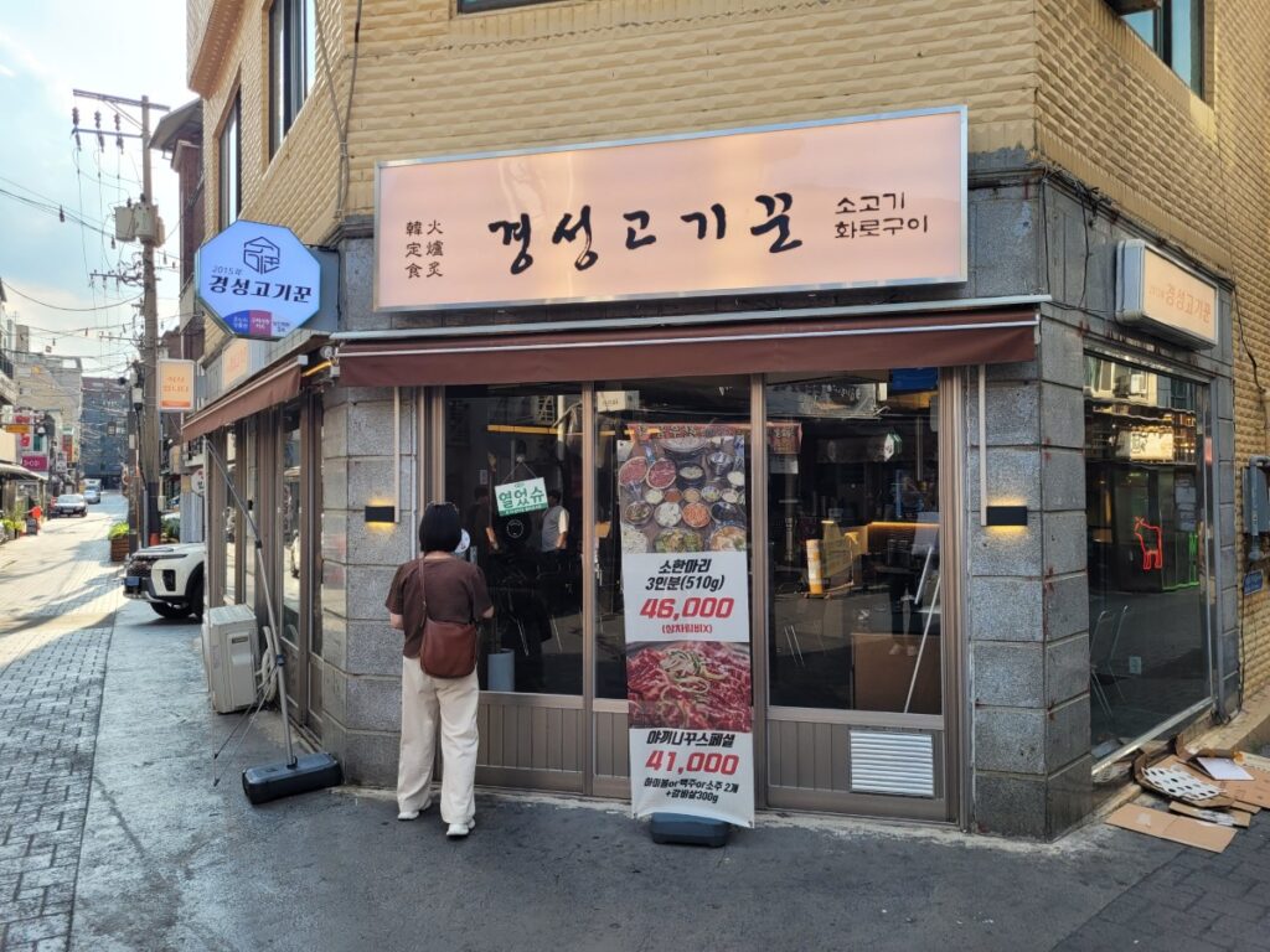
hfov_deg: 67.3
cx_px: 635
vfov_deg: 53.1
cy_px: 476
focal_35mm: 26
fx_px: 954
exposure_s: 1/563
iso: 40
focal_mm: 5.4
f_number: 1.8
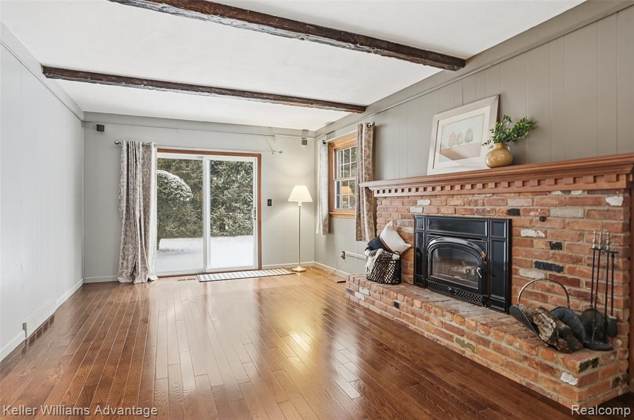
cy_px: 210
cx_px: 317
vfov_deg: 70.2
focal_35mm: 17
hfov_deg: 93.4
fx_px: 299
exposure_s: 1/640
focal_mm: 17
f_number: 8
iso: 2000
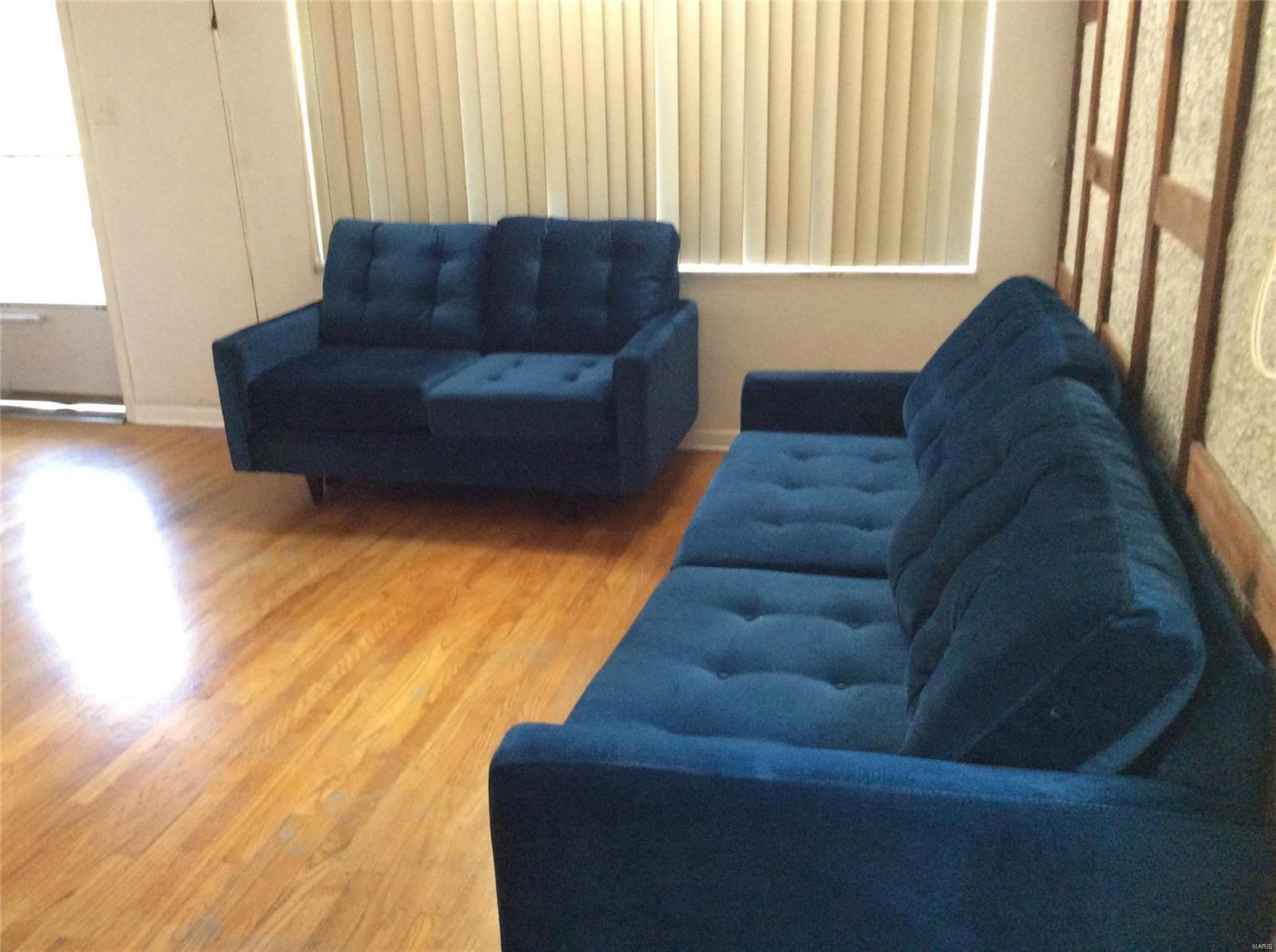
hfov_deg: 56.9
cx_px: 638
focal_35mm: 32
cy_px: 476
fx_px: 1177
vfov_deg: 44.0
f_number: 2.4
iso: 250
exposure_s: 1/24
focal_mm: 3.3
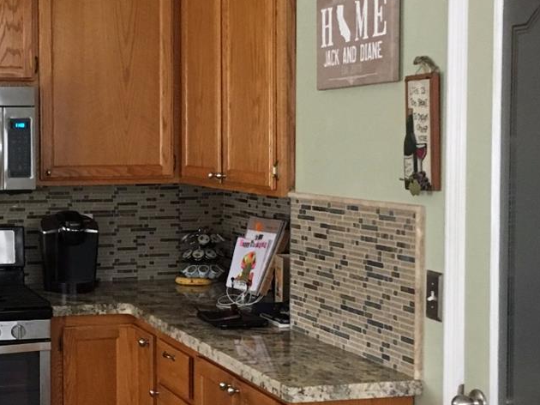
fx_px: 1076
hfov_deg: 27.3
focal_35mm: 69
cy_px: 202
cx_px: 63
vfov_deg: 21.3
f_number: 2.2
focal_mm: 4.15
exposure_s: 1/24
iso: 200
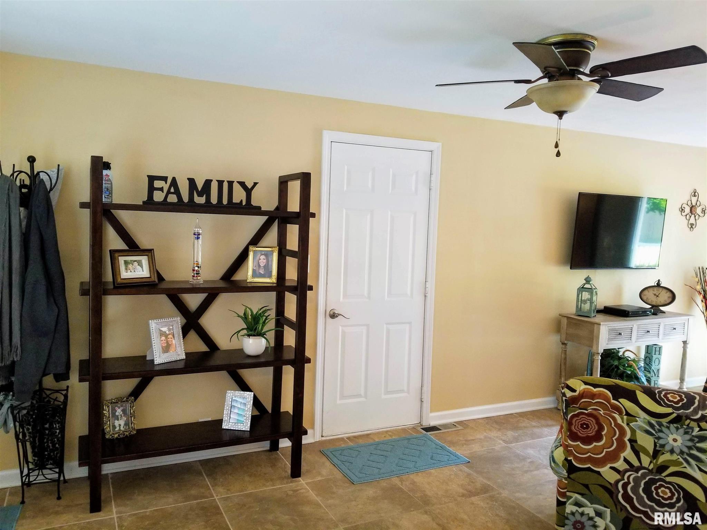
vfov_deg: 53.1
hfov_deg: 67.3
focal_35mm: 26
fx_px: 531
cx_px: 354
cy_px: 265
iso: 200
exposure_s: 1/24
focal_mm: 4.25
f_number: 1.7
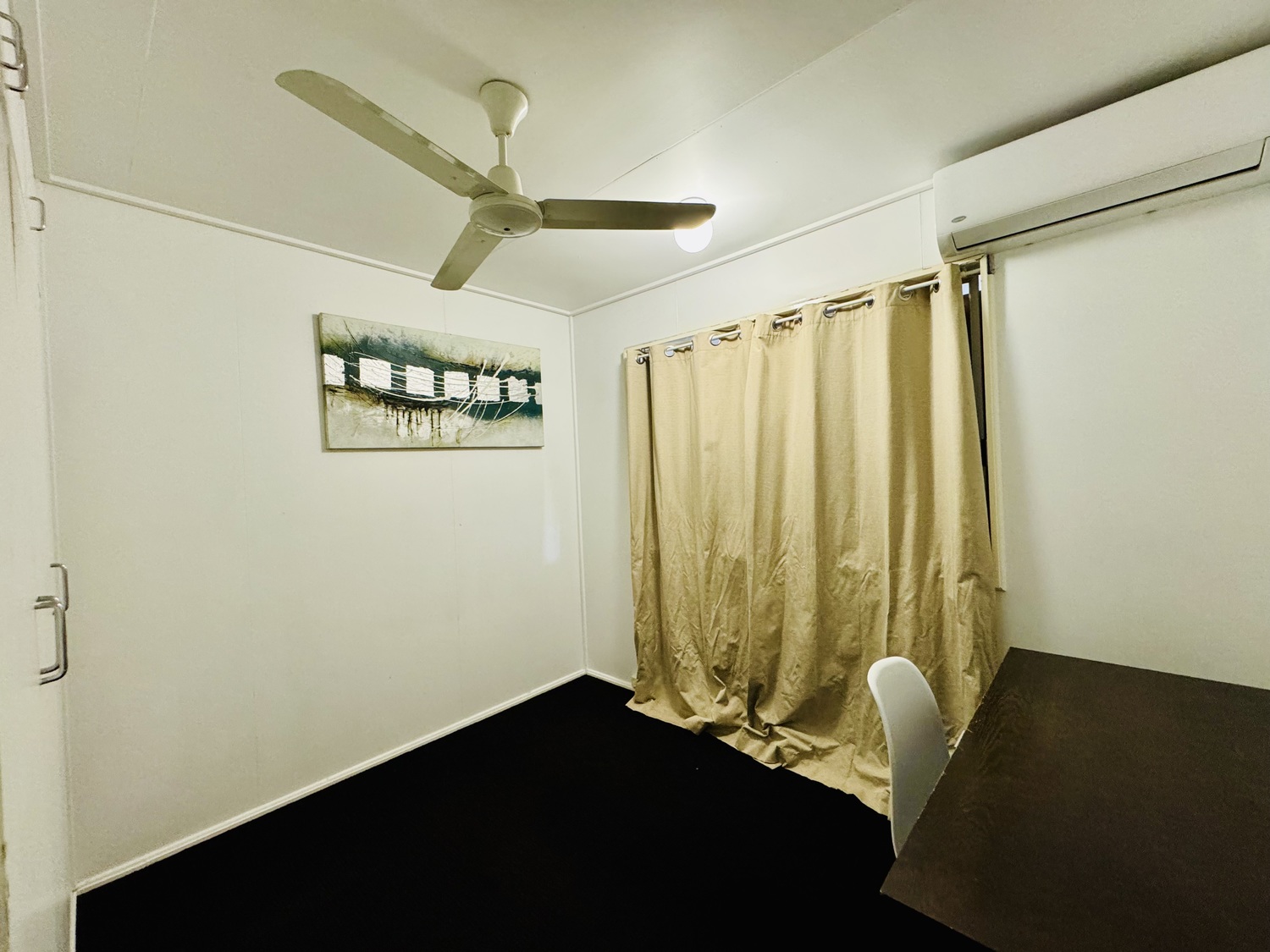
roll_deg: +2.9
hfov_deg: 102.1
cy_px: 476
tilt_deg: -1.2
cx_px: 635
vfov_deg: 85.7
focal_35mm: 14
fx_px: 514
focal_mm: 2.22
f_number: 2.2
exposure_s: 1/50
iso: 400
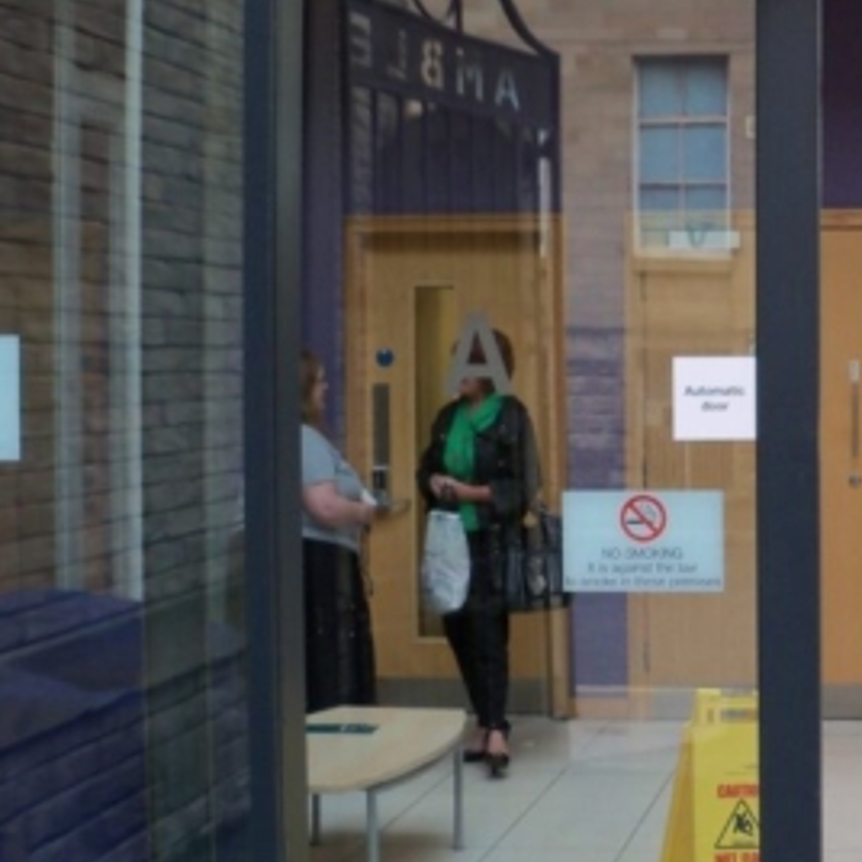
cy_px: 396
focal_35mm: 74
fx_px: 2085
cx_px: 917
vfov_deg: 23.4
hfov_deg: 22.2
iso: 100
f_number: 3.5
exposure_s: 1/40
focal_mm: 6.2
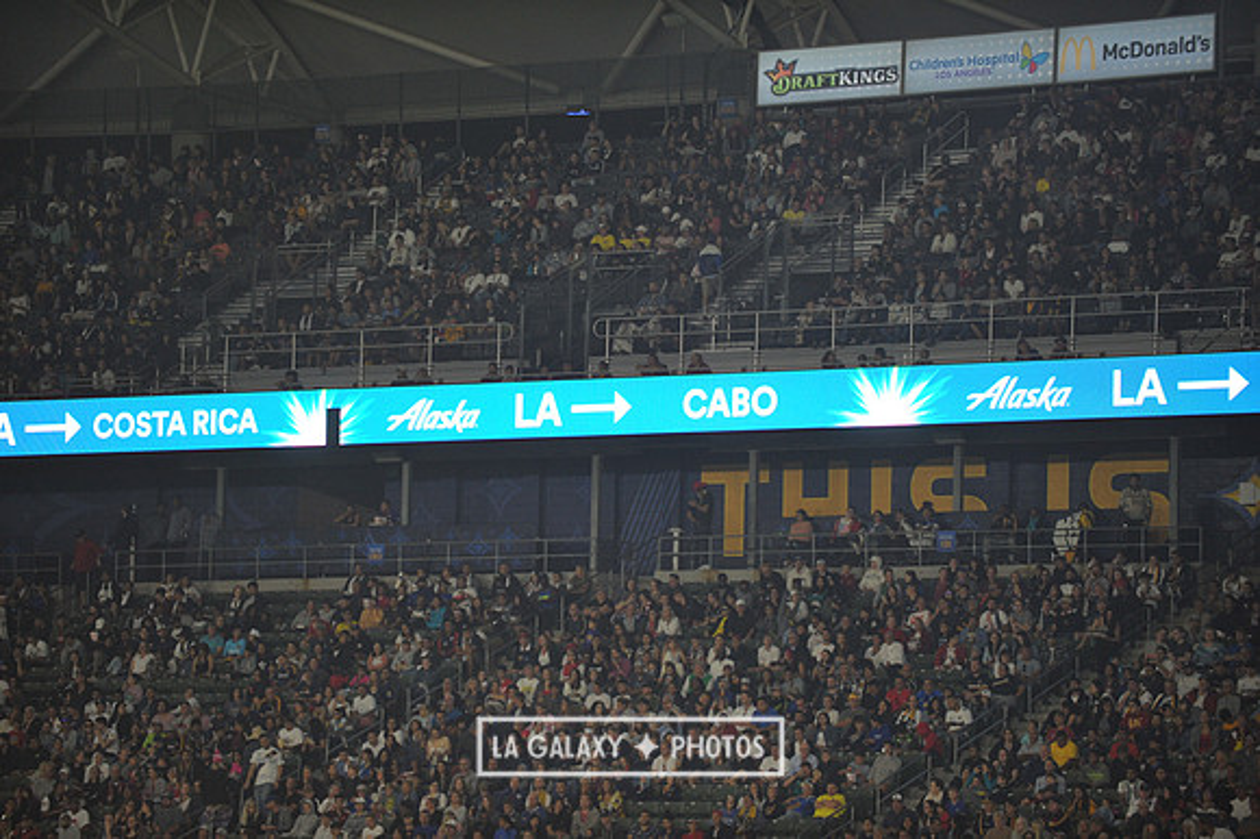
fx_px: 6646
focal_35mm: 190
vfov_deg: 7.2
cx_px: 630
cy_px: 420
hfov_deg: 10.8
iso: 1250
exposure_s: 1/800
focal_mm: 190
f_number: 2.8
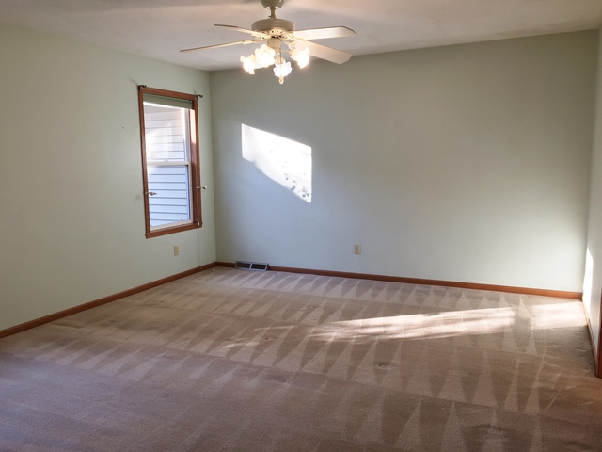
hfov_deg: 61.7
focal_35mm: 29
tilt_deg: -7.7
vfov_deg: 48.2
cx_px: 301
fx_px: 504
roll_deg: +0.1
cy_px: 226
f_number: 2.2
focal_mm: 4.15
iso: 32
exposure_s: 1/40
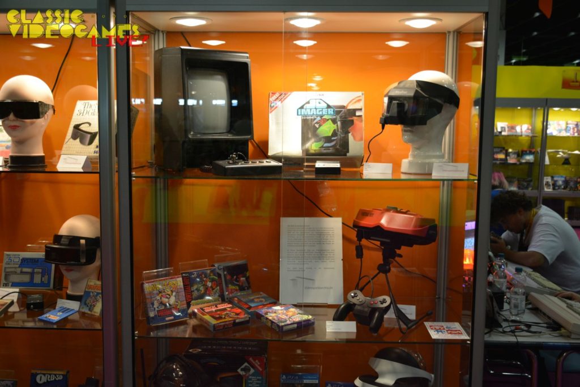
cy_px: 194
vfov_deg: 34.2
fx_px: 628
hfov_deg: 49.5
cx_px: 290
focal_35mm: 39
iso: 720
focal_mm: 26
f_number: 4
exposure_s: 1/60
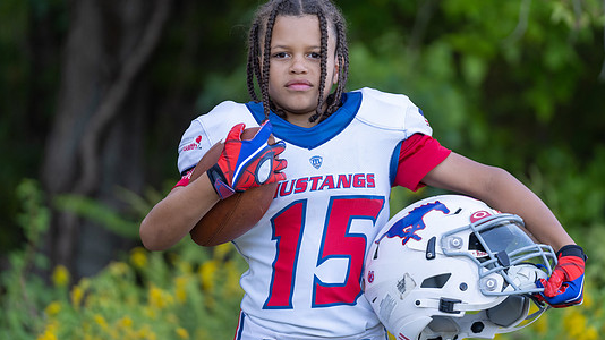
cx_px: 316
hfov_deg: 9.6
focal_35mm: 224
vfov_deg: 5.4
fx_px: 3592
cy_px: 148
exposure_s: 1/320
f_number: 2.8
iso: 250
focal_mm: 168
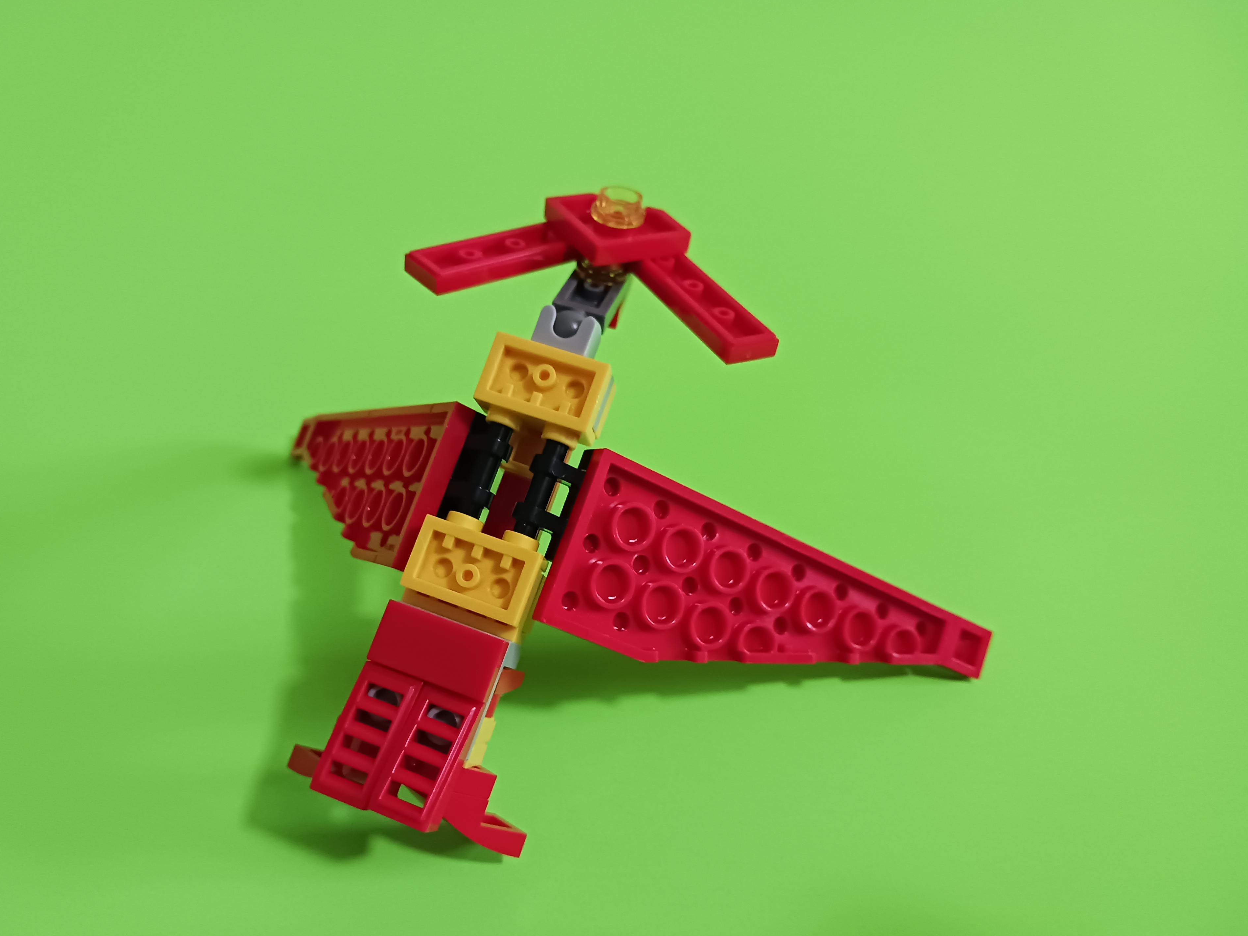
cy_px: 494
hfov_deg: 61.6
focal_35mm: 29
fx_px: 1045
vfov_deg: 48.2
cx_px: 584
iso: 800
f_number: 1.8
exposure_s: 1/17.1
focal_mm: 4
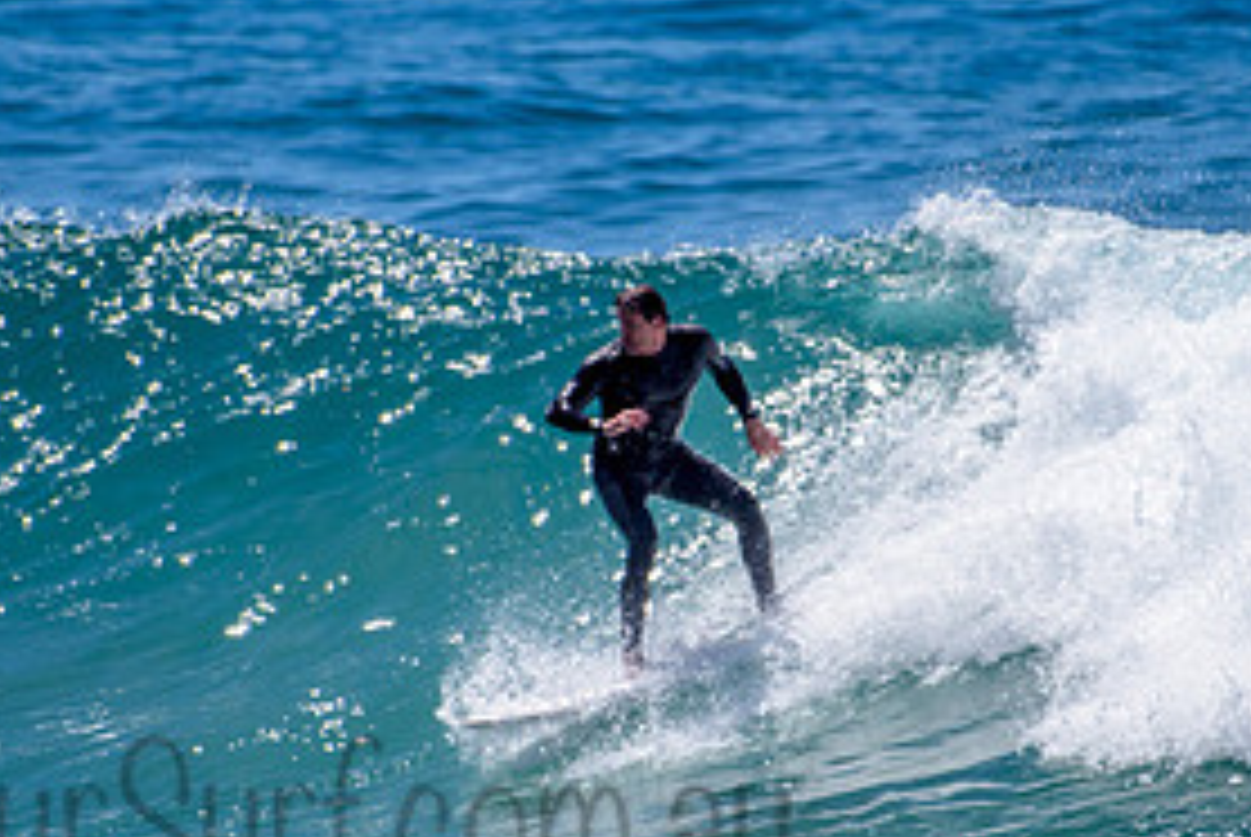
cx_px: 609
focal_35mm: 1278
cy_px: 571
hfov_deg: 1.6
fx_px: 44456
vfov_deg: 1.1
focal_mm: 500
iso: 90
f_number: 5.6
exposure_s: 1/2000
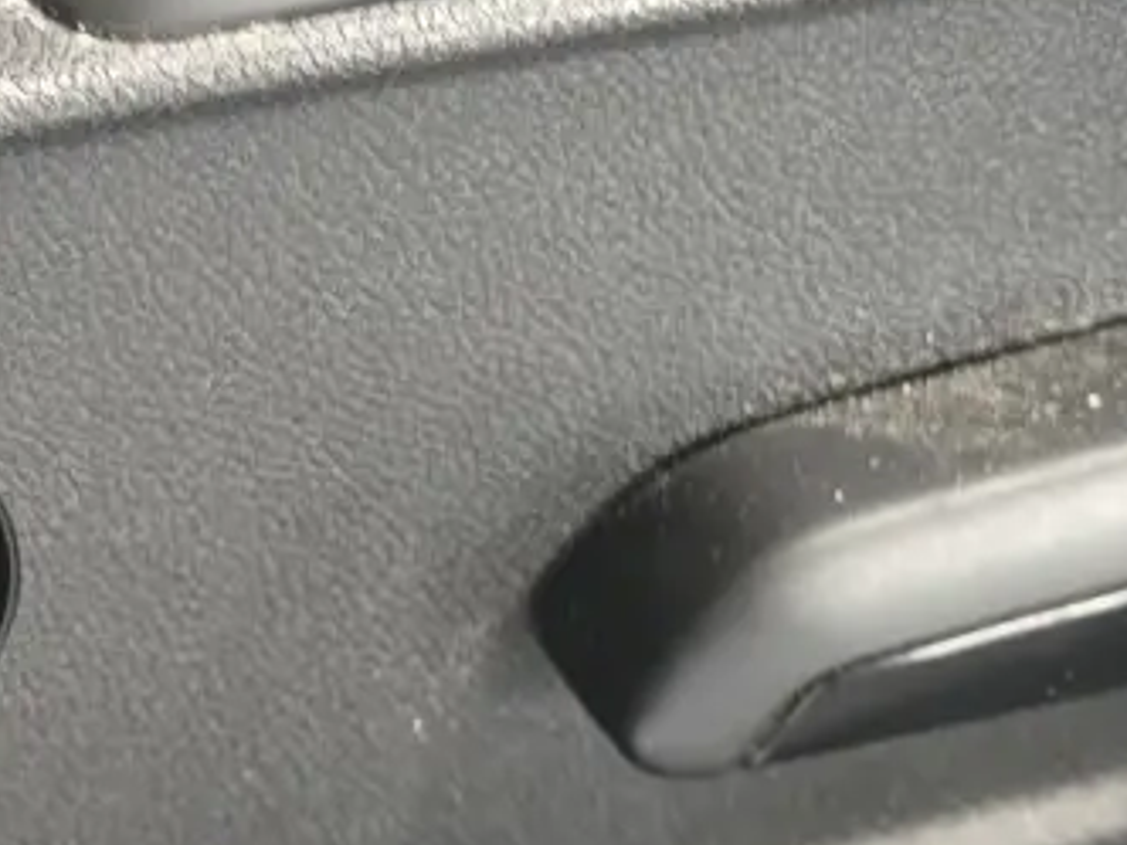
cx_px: 98
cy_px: 61
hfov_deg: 14.7
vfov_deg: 11.1
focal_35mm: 133
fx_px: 4330
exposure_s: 1/32.4
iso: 640
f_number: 1.7
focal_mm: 6.3
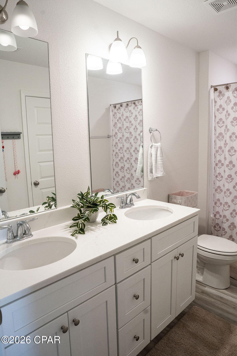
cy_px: 178
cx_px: 118
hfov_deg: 53.1
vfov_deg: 73.7
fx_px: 237
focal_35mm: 24
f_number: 5.6
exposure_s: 1/160
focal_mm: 24
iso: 2500
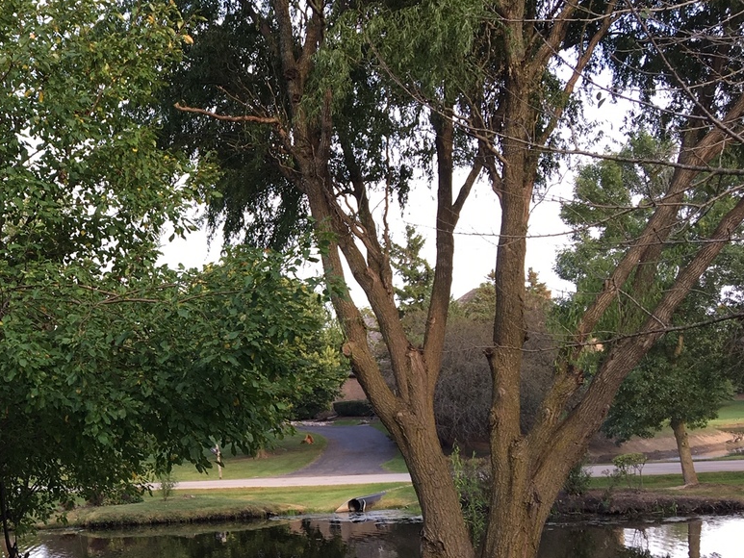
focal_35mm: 54
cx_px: 57
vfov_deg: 26.9
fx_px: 1161
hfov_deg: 33.4
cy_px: 359
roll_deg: +2.8
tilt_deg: +4.5
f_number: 2.2
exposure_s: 1/123
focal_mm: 4.15
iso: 25
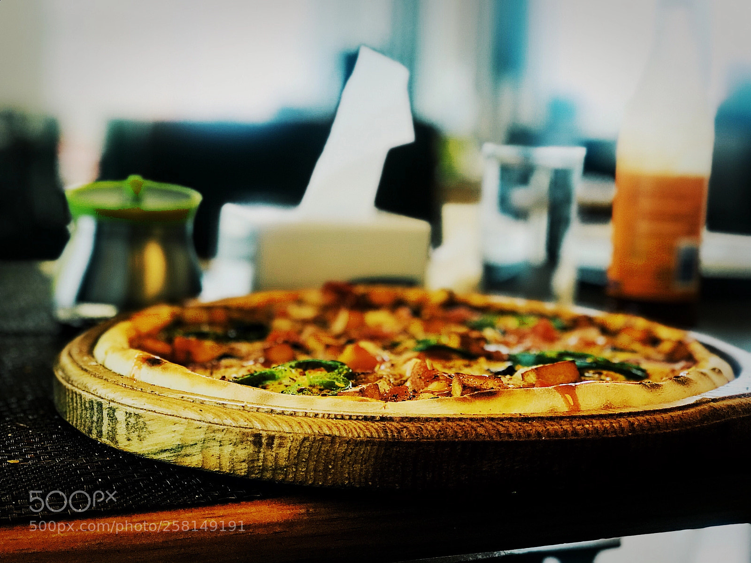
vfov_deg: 25.7
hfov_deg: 33.8
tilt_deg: -7.1
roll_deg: -1.6
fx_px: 1237
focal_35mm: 57
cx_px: 376
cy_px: 282
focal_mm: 6.6
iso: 40
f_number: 2.8
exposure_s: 1/50
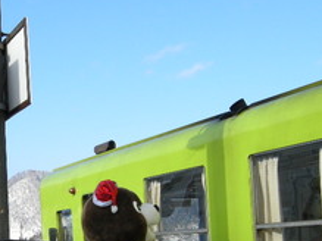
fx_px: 744
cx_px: 38
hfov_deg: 23.8
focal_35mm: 80
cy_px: 220
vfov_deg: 18.1
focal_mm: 7.5
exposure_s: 1/194
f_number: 5.4
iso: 64
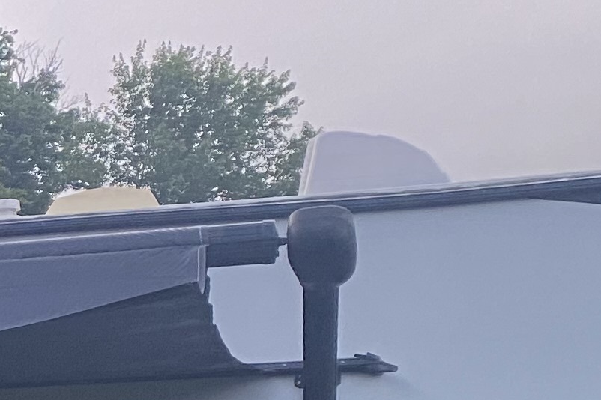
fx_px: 2269
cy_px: 796
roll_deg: -2.0
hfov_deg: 13.1
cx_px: -600
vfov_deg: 9.4
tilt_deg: -0.2
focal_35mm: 136
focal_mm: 4.25
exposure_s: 1/91
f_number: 1.8
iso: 125
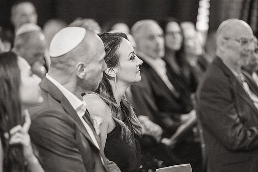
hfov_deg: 11.1
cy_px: 86
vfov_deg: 7.4
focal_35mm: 185
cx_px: 129
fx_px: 1326
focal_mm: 185
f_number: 3.2
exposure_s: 1/125
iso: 12800
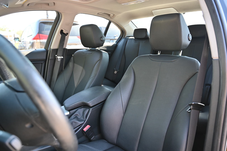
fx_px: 151
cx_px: 114
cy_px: 76
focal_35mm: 24
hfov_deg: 73.8
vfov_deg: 53.1
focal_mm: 24
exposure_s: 1/125
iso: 900
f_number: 4
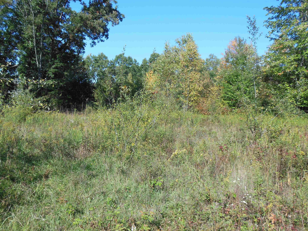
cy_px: 116
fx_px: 258
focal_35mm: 29
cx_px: 154
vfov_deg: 48.2
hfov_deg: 61.7
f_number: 3.3
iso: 125
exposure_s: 1/800
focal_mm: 5.2
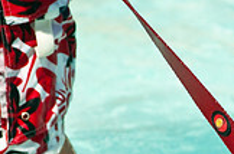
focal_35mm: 1076
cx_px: 270
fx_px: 6974
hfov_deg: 1.9
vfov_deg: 1.3
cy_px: 231
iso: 400
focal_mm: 200
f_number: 5.6
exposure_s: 1/640
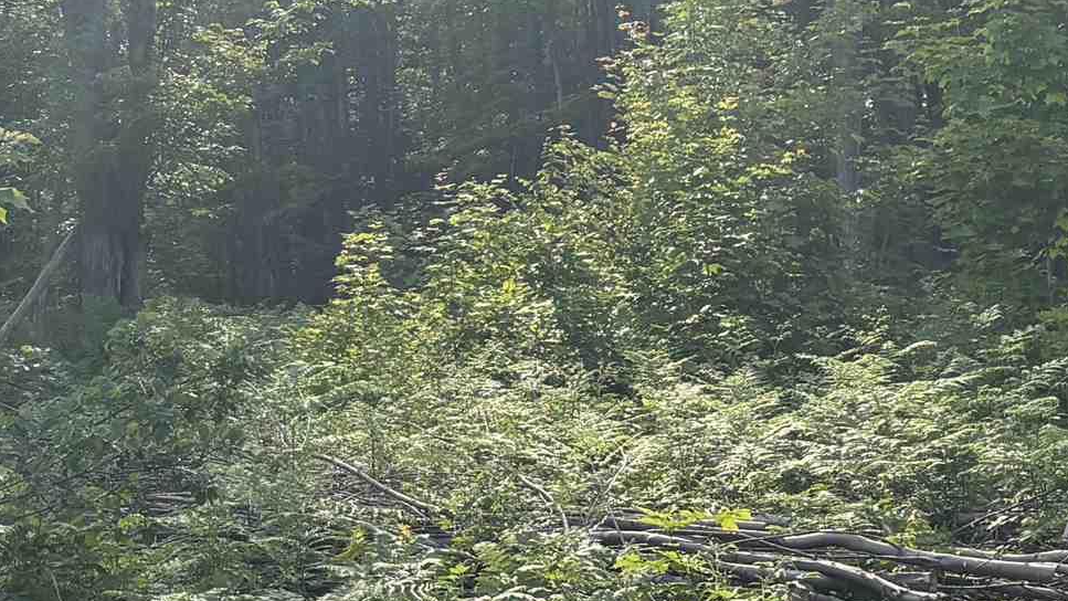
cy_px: -40
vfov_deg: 13.2
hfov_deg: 23.3
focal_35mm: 90
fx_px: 2549
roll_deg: +0.7
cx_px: 226
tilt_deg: +6.7
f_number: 1.6
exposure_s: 1/2571
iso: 50
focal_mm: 5.96
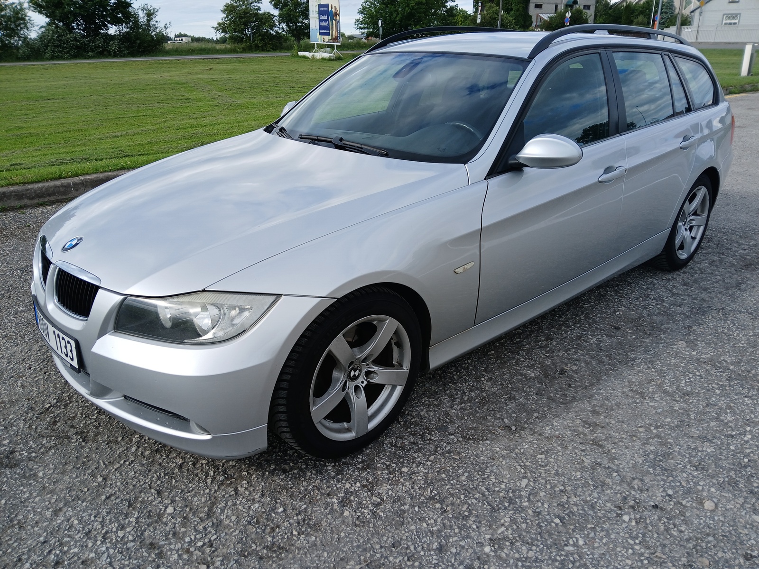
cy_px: 284
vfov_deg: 53.1
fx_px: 570
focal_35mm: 26
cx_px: 380
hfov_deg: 67.3
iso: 20
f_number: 1.8
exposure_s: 1/333
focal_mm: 3.98
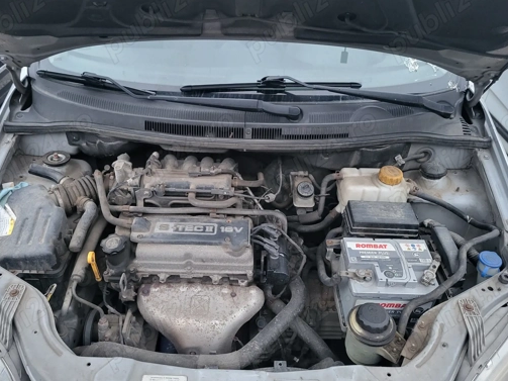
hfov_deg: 58.3
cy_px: 173
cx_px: 239
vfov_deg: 45.4
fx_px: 455
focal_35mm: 31
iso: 500
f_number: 1.8
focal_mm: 5.4
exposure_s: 1/50
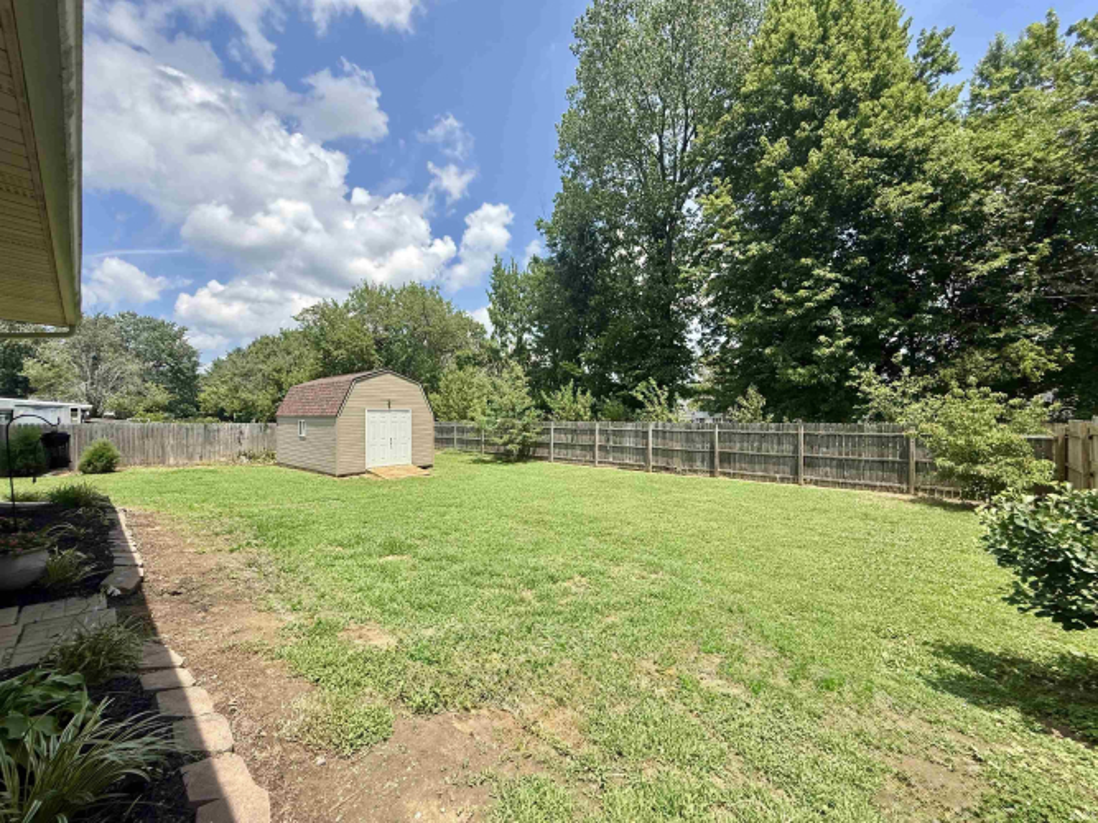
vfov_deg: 85.7
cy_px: 412
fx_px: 444
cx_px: 549
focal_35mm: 14
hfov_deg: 102.1
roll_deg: -0.3
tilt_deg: -0.4
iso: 64
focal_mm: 2.22
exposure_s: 1/1368
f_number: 2.2
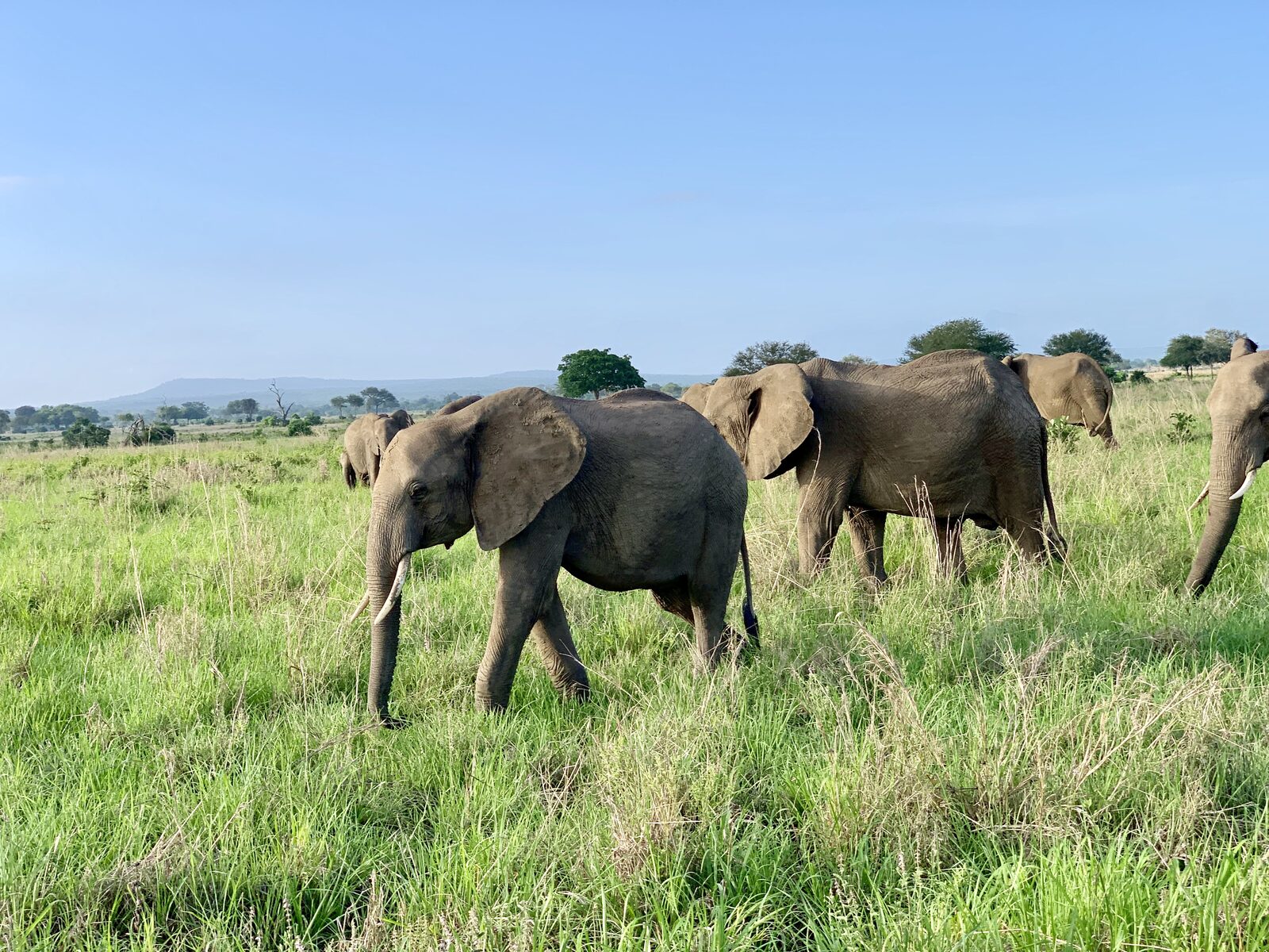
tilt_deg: -2.4
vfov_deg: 28.0
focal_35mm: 52
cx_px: 634
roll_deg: +3.7
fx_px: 1906
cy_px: 476
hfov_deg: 36.8
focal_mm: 6
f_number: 2.4
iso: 16
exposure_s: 1/500
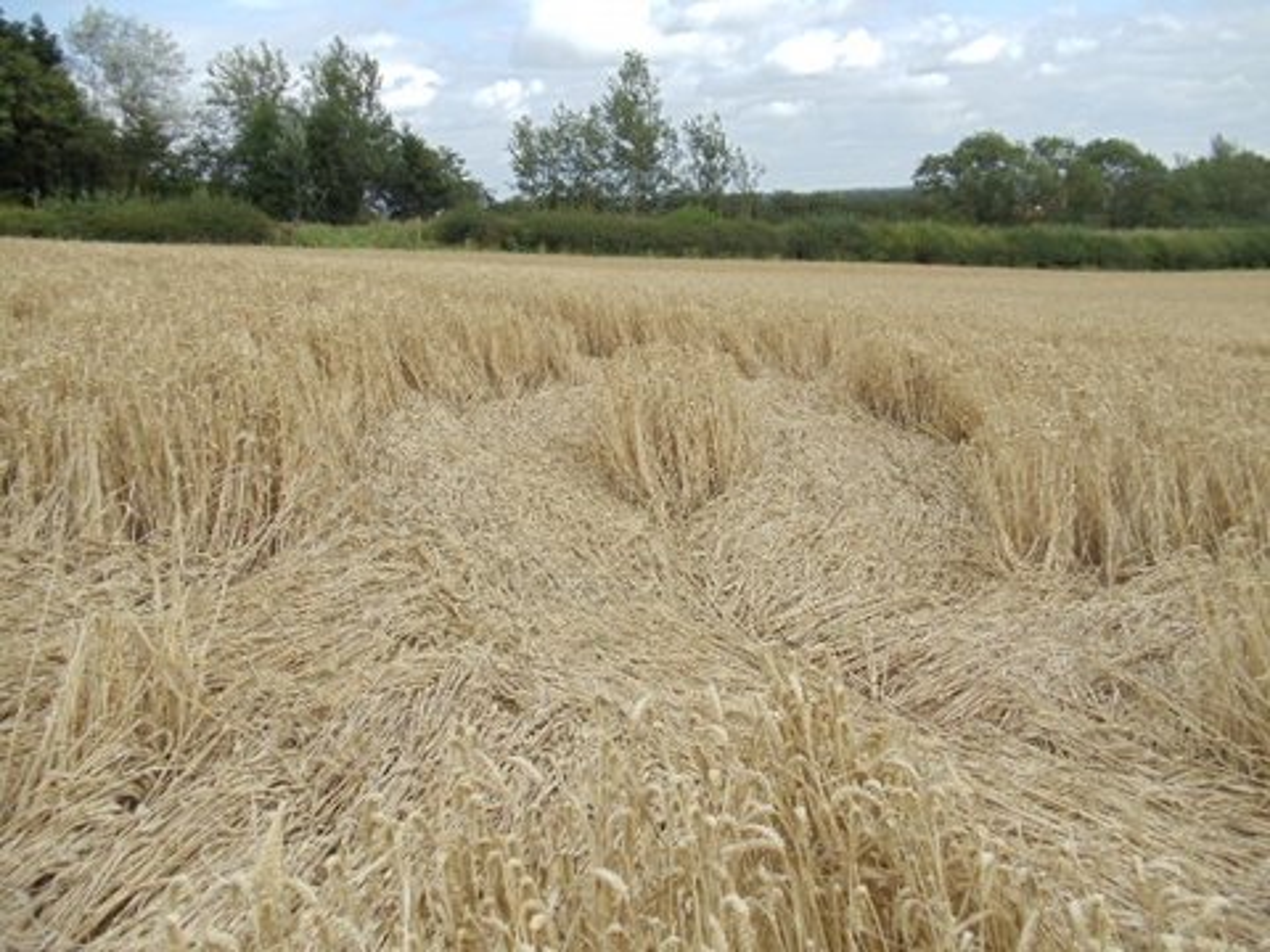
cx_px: 635
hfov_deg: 42.9
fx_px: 1614
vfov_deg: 32.9
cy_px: 476
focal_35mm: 44
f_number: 7.1
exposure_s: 1/125
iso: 80
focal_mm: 6
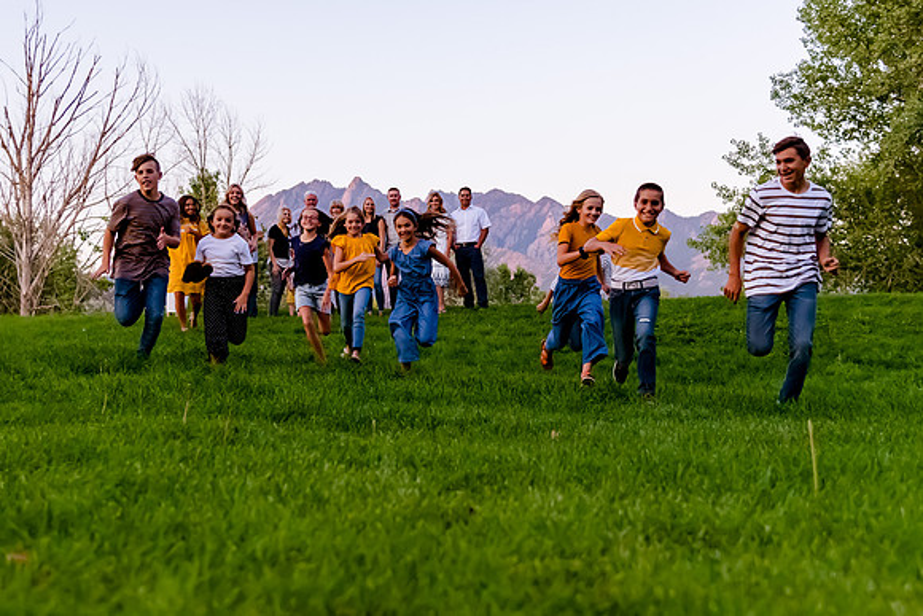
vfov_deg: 27.0
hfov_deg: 39.5
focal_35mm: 50
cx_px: 396
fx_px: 1282
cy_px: 297
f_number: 4
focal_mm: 38
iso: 3200
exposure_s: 1/500
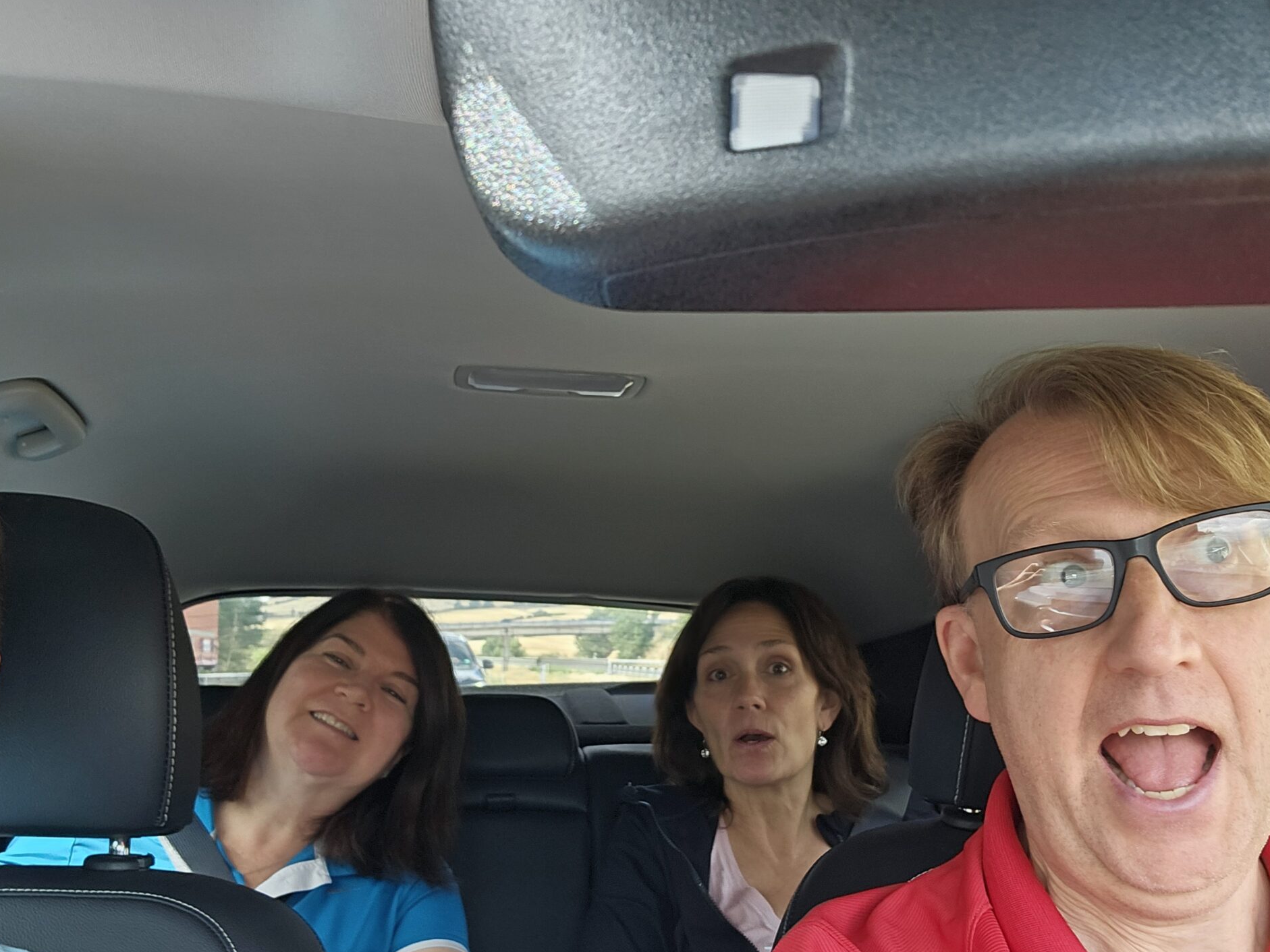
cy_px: 633
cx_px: 675
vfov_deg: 41.3
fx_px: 1248
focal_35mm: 34
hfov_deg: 53.9
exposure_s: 1/120
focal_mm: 3.3
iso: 64
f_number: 2.2
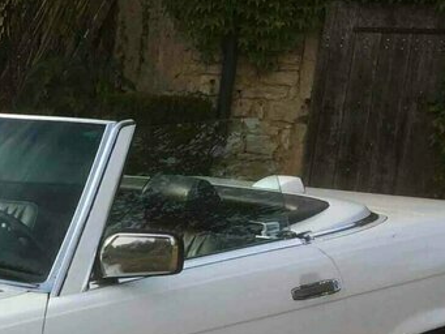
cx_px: -181
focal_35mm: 102
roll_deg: -3.4
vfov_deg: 14.1
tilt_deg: -15.9
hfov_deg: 17.7
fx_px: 1312
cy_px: 407
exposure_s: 1/892
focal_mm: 4.15
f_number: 2.2
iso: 32
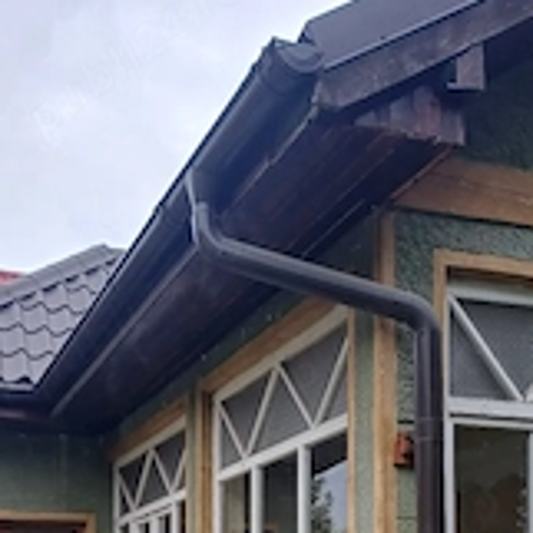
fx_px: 958
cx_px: 202
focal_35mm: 55
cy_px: 609
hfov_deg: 31.0
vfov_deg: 27.9
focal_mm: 4.65
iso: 50
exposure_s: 1/125
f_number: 1.8
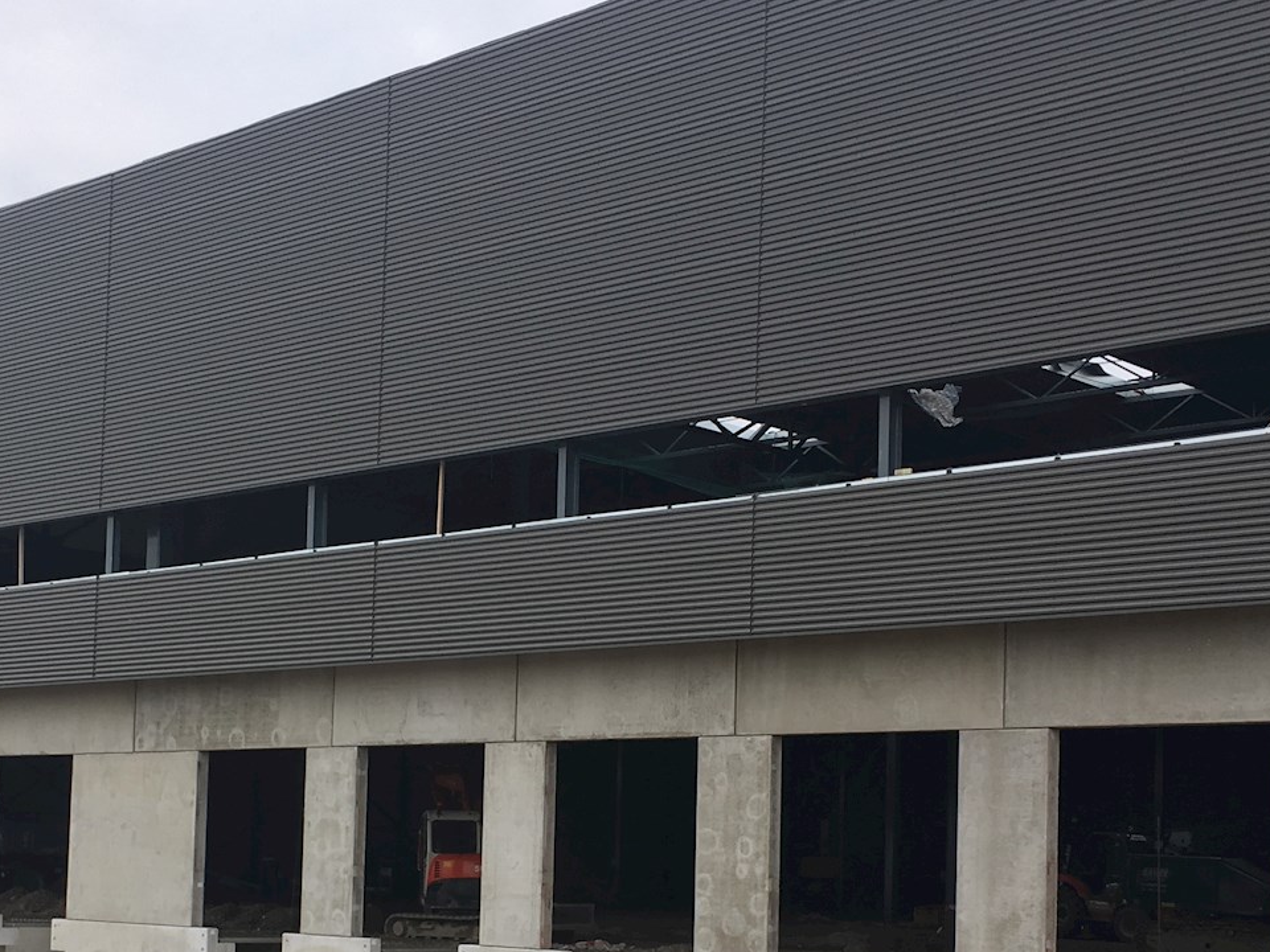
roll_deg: -1.2
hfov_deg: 33.1
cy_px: 751
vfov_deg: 24.8
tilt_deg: +2.5
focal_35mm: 58
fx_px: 2128
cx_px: 501
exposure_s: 1/108
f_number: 2.2
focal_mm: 4.15
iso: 25
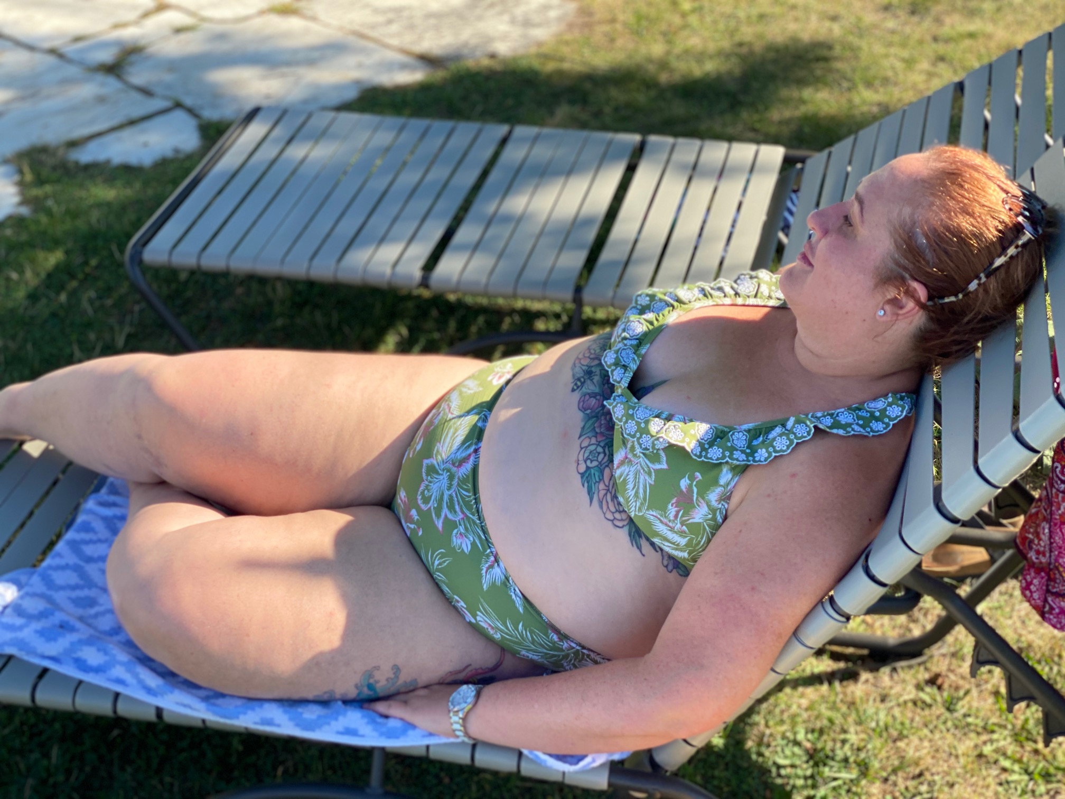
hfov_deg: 36.8
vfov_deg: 28.0
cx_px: 532
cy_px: 400
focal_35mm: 52
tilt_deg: -33.4
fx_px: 1600
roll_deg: +2.9
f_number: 2
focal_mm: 6
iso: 20
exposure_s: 1/500
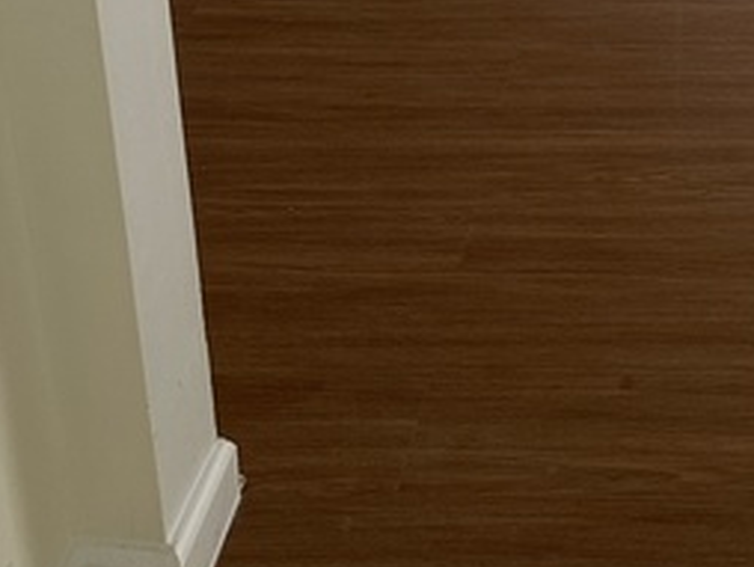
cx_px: 736
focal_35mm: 63
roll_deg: -0.7
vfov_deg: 18.9
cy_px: -396
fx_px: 1374
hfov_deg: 28.9
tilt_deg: -15.1
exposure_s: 1/60
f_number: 1.78
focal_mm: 6.86
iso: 200
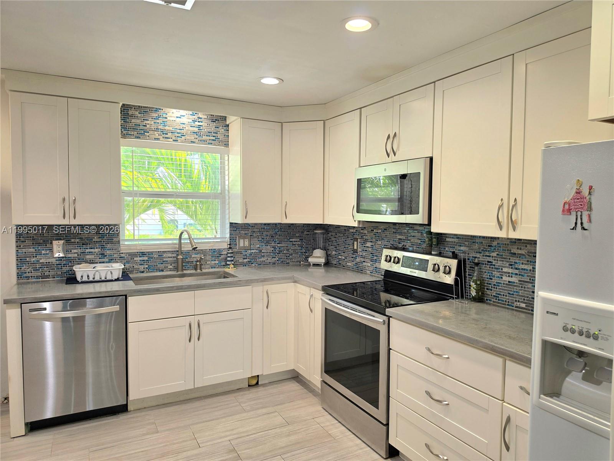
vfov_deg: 58.9
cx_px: 307
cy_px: 230
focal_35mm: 23
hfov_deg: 73.9
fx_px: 408
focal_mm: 6.5
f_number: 1.4
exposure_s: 1/120
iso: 80
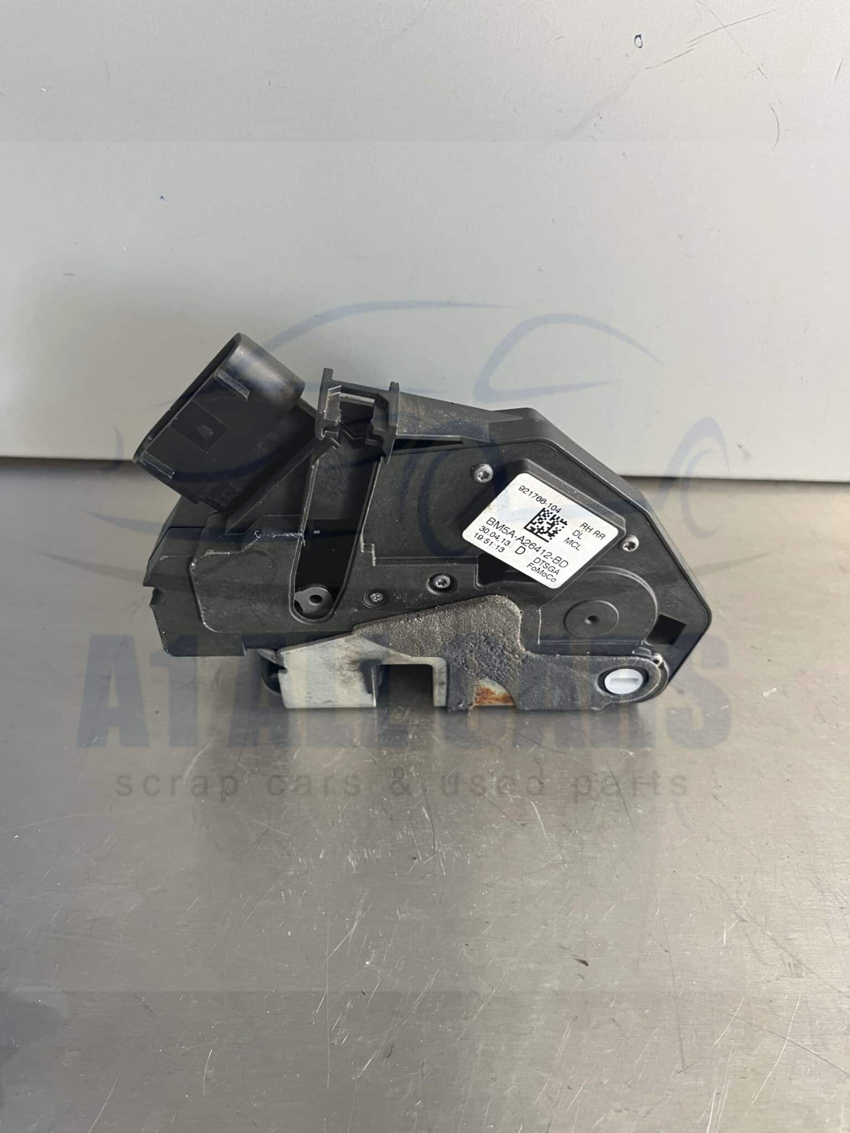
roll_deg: +0.5
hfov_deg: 53.1
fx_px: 851
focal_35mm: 26
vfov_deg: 67.3
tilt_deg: -40.3
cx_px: 425
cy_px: 566
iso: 125
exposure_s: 1/89
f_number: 1.6
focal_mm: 5.1
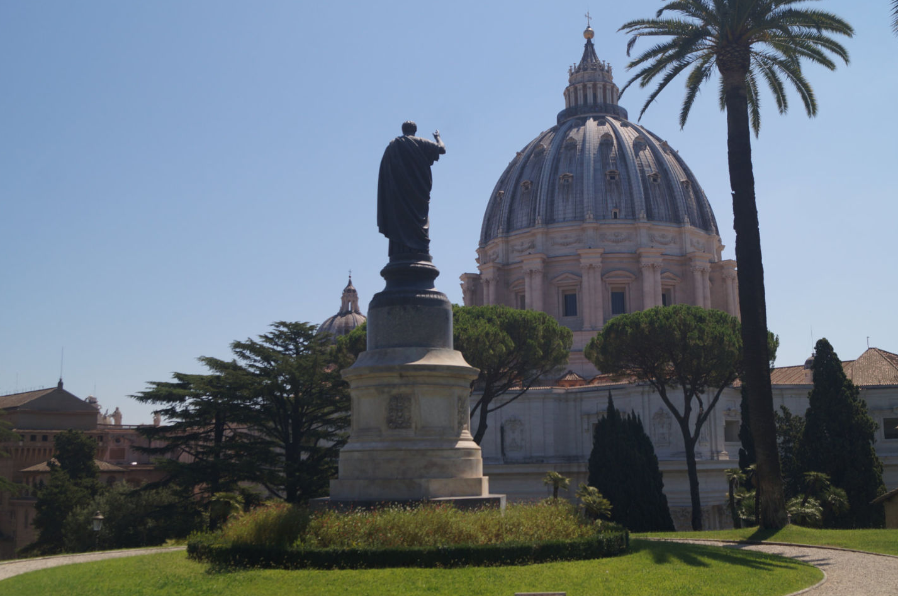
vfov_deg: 35.8
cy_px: 271
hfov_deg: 51.9
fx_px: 922
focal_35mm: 37
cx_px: 479
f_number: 5
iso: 100
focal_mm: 22
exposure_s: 1/800
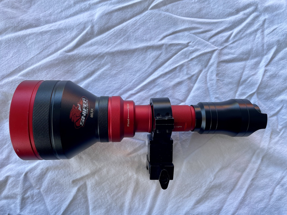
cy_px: 108
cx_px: 144
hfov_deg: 67.3
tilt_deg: -84.9
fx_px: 216
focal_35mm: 26
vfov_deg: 53.1
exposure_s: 1/175
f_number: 1.6
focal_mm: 4.2
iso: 32
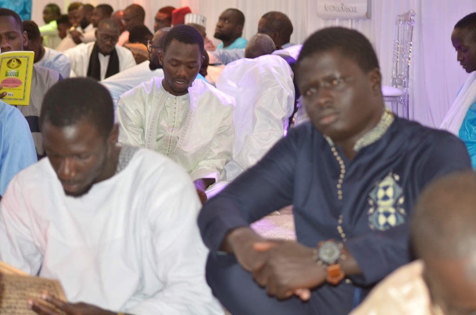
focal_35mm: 105
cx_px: 238
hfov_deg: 19.5
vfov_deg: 13.0
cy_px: 158
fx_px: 1385
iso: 640
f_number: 4
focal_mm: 70
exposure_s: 1/50
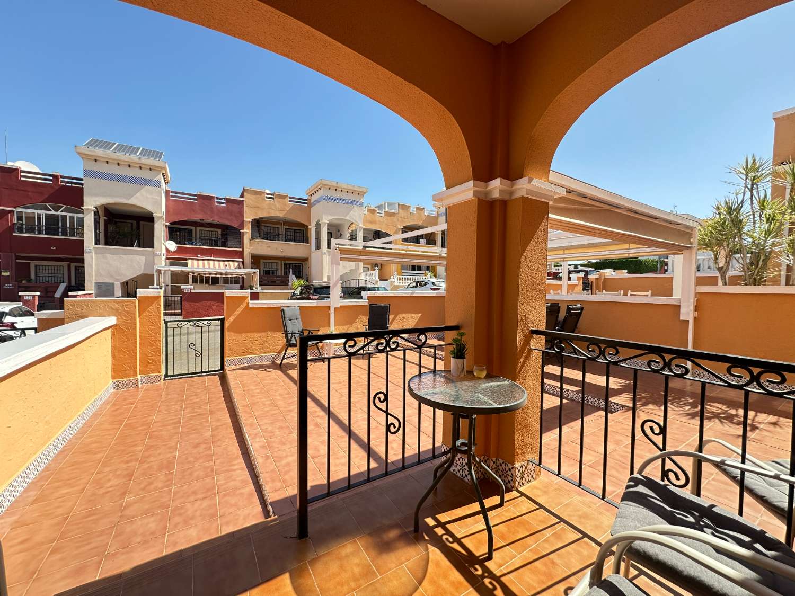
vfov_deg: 85.7
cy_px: 298
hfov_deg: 102.1
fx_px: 322
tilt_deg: -2.0
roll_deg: -1.1
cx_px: 398
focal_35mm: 14
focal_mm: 2.22
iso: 40
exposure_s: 1/584
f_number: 2.2
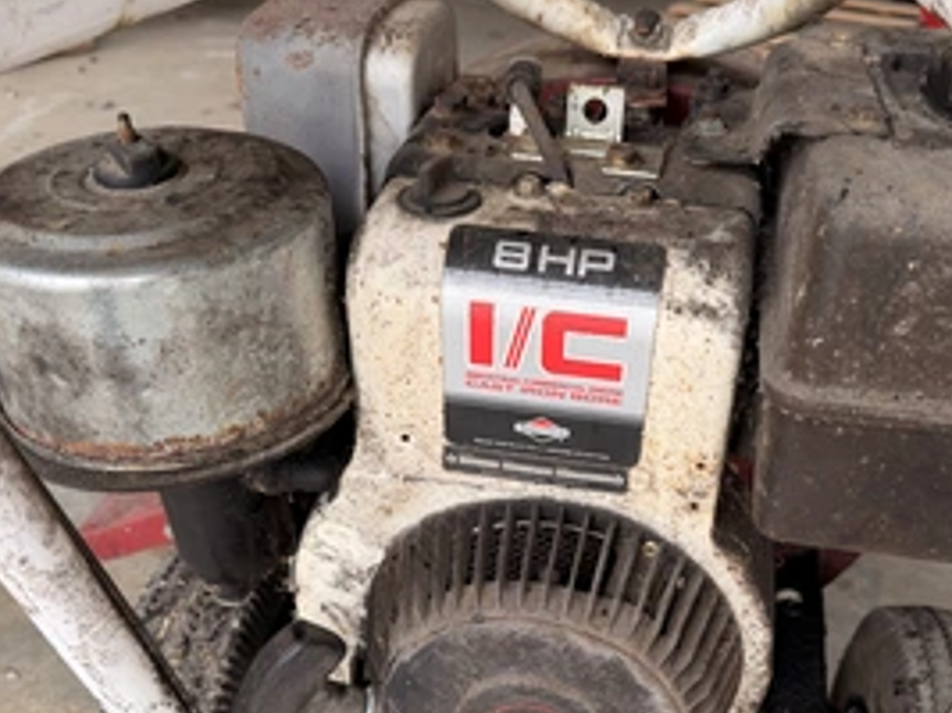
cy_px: 485
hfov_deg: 51.2
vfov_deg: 39.1
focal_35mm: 36
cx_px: 549
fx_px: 990
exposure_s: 1/121
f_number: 1.78
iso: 80
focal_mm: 6.76
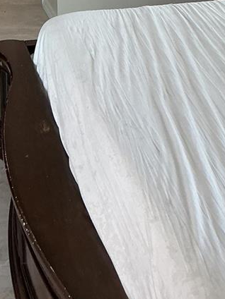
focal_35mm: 82
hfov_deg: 17.9
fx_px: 711
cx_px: 76
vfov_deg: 21.1
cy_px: -114
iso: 80
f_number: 1.8
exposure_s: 1/60
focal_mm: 3
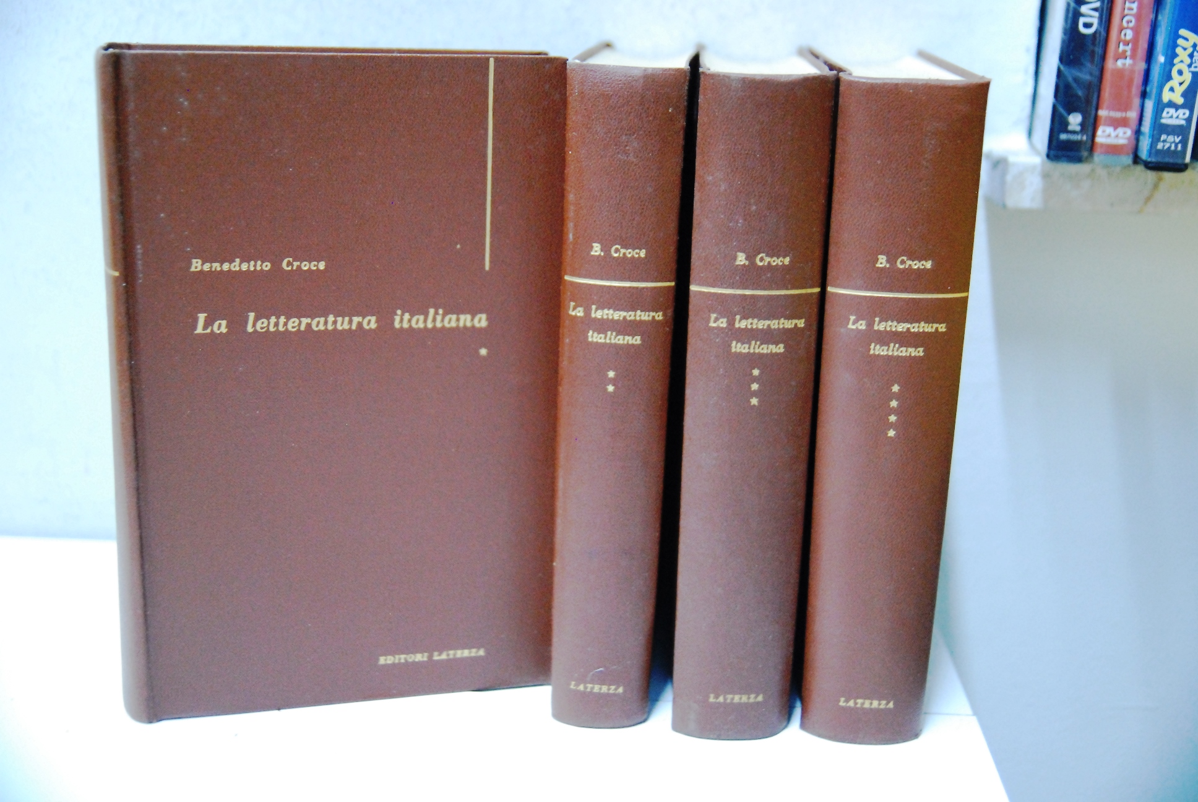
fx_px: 1549
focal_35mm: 46
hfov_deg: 42.3
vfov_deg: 29.0
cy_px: 401
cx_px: 599
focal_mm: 31
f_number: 2.8
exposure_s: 1/40
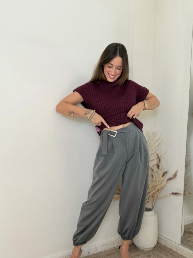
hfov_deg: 41.7
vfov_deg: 53.9
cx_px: 109
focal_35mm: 34
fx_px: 253
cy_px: 138
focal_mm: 2.71
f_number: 1.9
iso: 80
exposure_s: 1/50
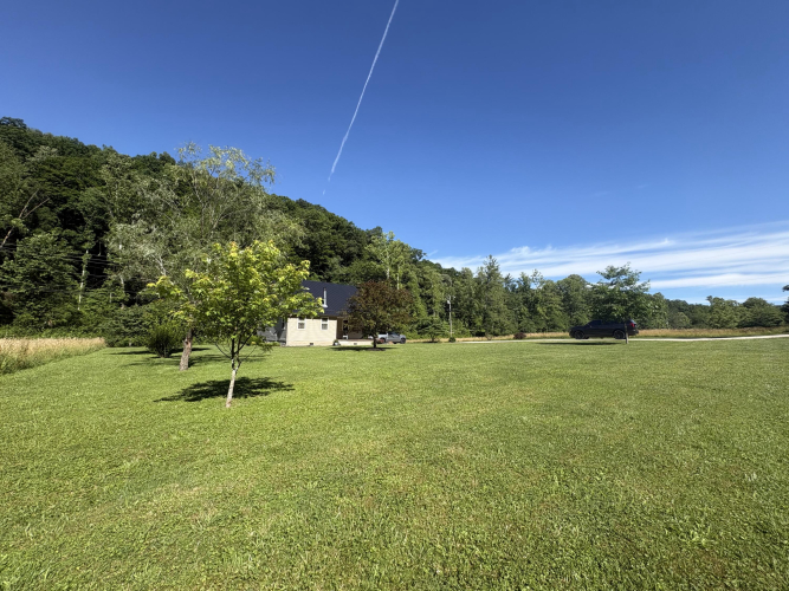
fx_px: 319
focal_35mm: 14
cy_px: 296
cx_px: 394
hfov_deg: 102.1
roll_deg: -0.7
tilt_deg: +8.9
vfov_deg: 85.7
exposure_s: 1/1370
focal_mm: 2.22
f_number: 2.2
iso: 50
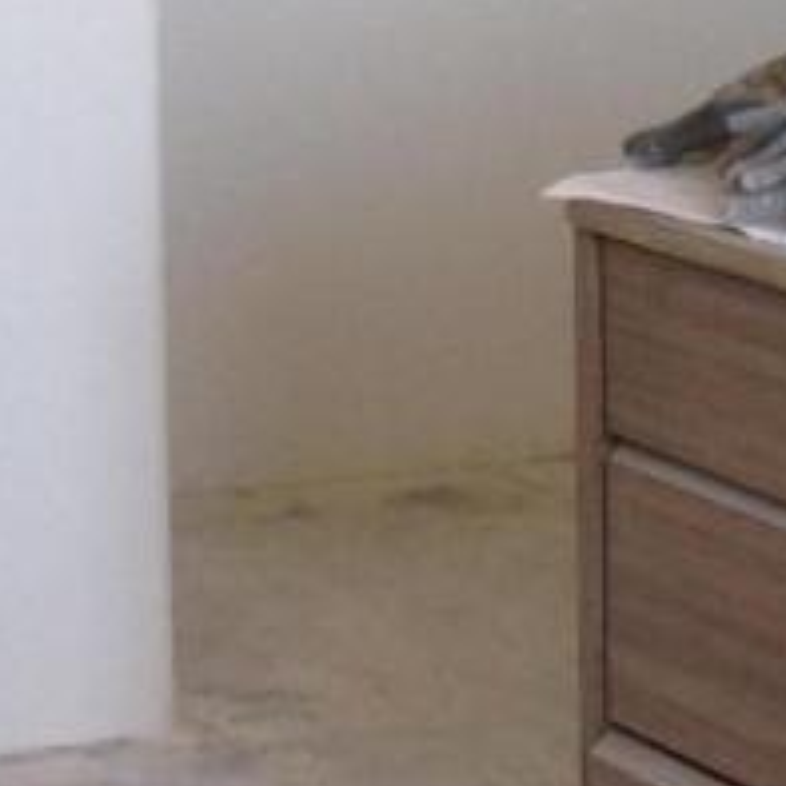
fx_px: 4136
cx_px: -76
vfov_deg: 10.6
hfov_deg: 10.7
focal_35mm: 161
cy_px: -237
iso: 50
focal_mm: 4.28
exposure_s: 1/30
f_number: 2.4
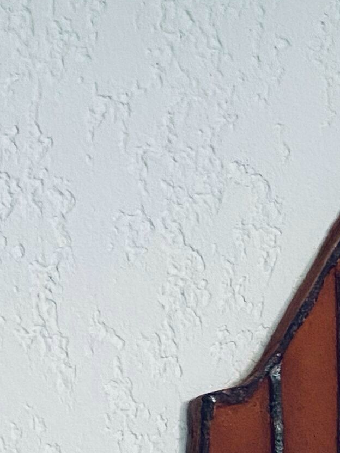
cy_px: 229
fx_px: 1650
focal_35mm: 126
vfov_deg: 15.6
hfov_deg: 11.6
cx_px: 392
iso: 250
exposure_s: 1/60
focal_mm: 4.25
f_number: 1.8
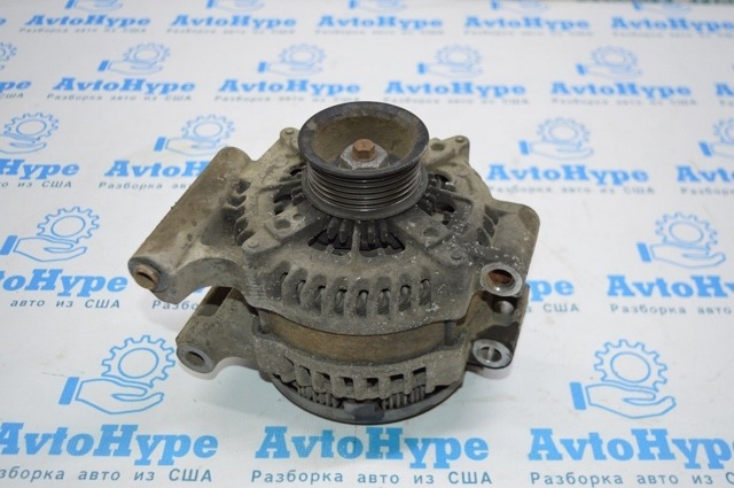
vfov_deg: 34.1
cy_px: 244
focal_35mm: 39
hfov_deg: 49.6
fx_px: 794
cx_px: 367
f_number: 4
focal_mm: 26
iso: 400
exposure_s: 1/60
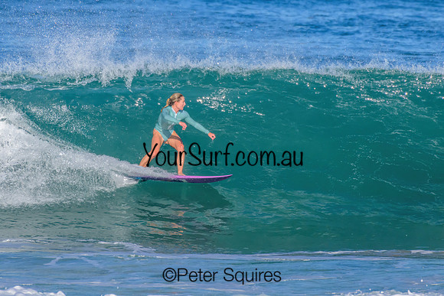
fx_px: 14020
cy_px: 128
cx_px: 198
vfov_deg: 1.2
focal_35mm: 1137
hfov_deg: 1.8
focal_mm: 1000
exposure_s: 1/3200
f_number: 11
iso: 2000
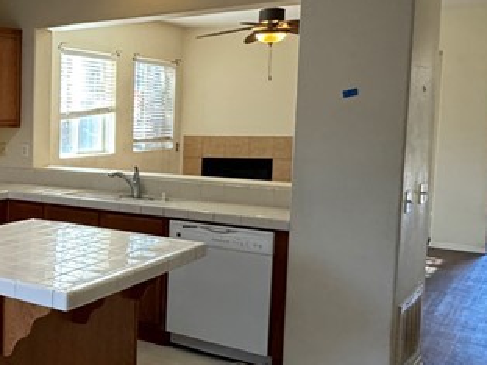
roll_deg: -0.5
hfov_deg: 32.4
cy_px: 165
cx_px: -126
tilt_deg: -4.3
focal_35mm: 46
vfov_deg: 31.5
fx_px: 647
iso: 320
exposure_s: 1/120
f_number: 2.2
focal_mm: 2.22
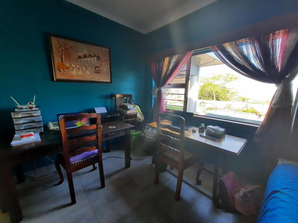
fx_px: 112
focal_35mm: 13
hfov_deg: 106.2
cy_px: 112
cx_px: 149
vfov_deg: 89.9
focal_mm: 1.74
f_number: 2.2
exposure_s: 1/50
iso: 80
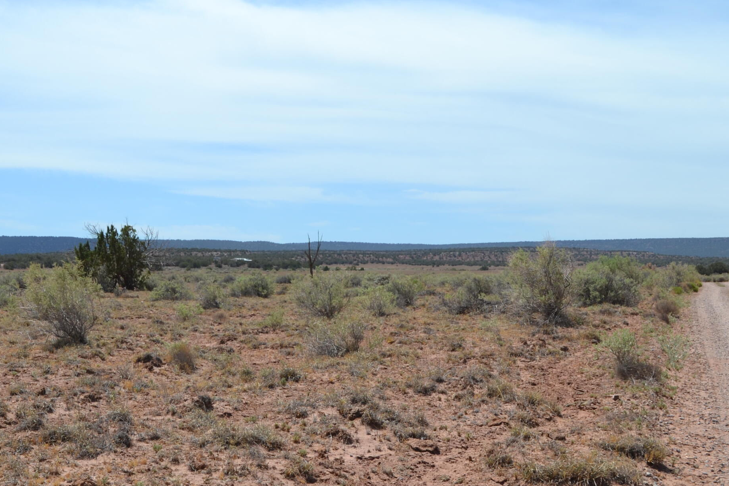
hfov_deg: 31.2
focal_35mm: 64
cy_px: 296
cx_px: 240
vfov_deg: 21.2
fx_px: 1296
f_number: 8
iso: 100
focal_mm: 26
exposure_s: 1/250
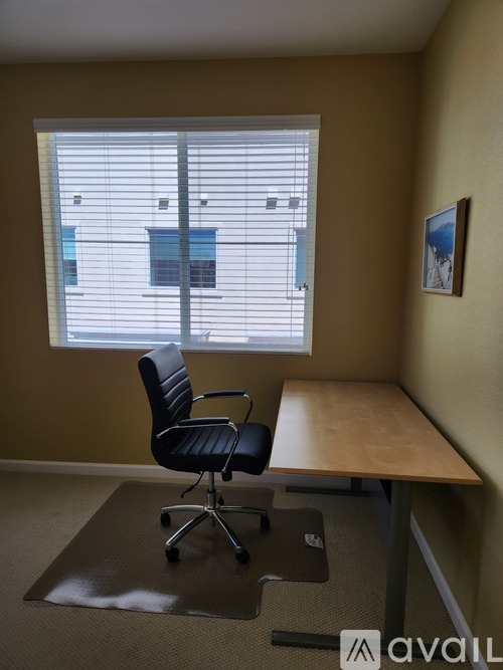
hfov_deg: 58.9
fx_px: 446
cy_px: 335
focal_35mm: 23
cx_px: 252
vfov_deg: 73.9
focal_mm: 5.4
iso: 20
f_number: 1.8
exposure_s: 1/292
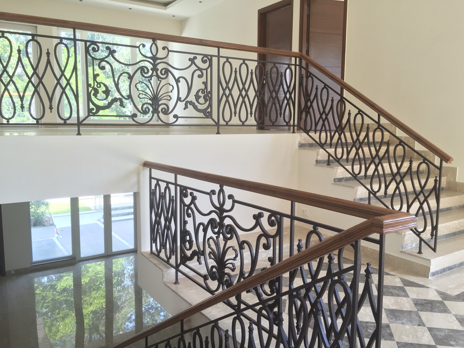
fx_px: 389
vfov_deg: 48.2
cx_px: 232
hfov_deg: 61.7
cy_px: 174
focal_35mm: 29
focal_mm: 4.15
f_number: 2.2
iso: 32
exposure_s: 1/50
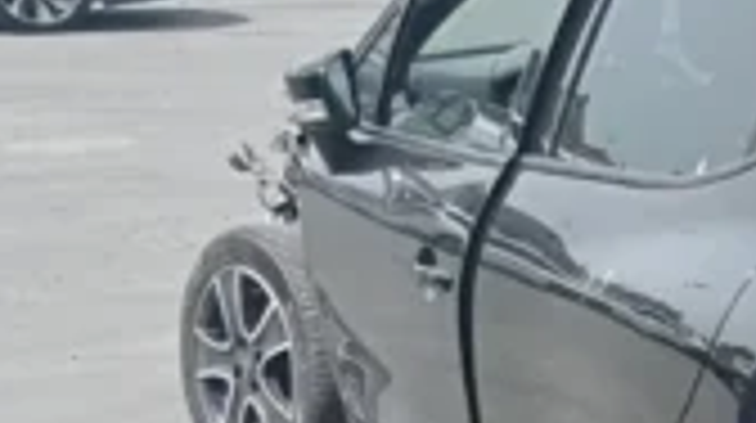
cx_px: 1148
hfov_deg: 17.6
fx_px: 2182
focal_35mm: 109
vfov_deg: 10.9
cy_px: 454
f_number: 2.2
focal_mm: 3.46
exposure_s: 1/538
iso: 100
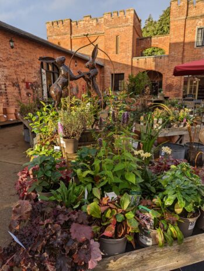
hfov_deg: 56.9
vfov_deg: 71.5
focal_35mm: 24
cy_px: 136
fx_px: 188
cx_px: 102
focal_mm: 6.81
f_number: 1.85
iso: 43
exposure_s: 1/1011
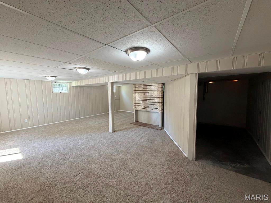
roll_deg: +1.1
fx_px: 110
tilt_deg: -3.1
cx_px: 136
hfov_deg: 102.1
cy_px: 102
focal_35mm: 14
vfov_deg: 85.7
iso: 320
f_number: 2.2
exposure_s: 1/121
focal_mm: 2.22
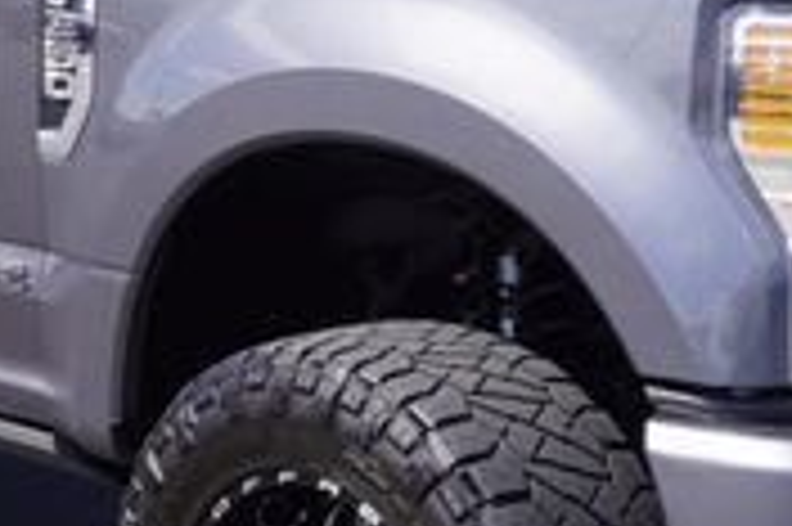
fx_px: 2524
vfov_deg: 11.9
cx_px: 306
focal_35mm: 115
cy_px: 265
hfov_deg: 17.8
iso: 100
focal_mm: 21
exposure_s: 1/125
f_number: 9
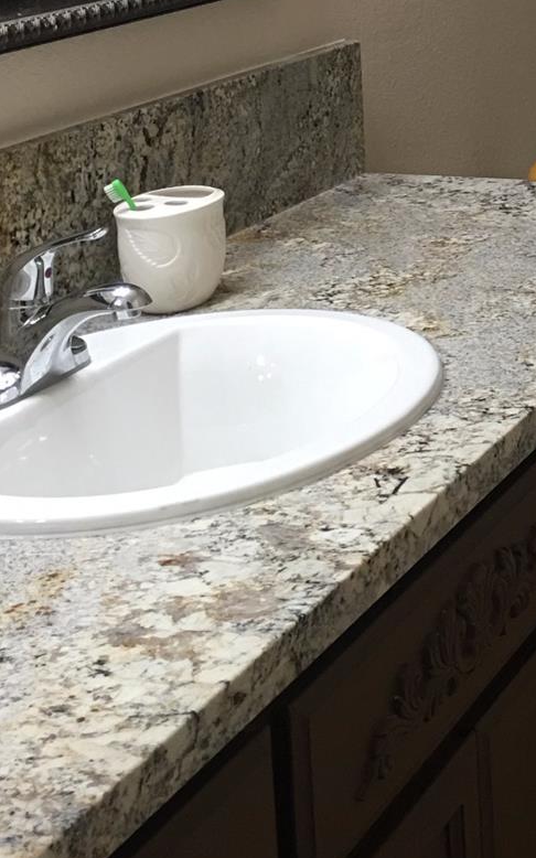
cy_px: 35
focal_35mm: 79
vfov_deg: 25.1
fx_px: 1847
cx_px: 773
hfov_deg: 15.4
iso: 40
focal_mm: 4.15
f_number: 2.2
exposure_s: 1/30
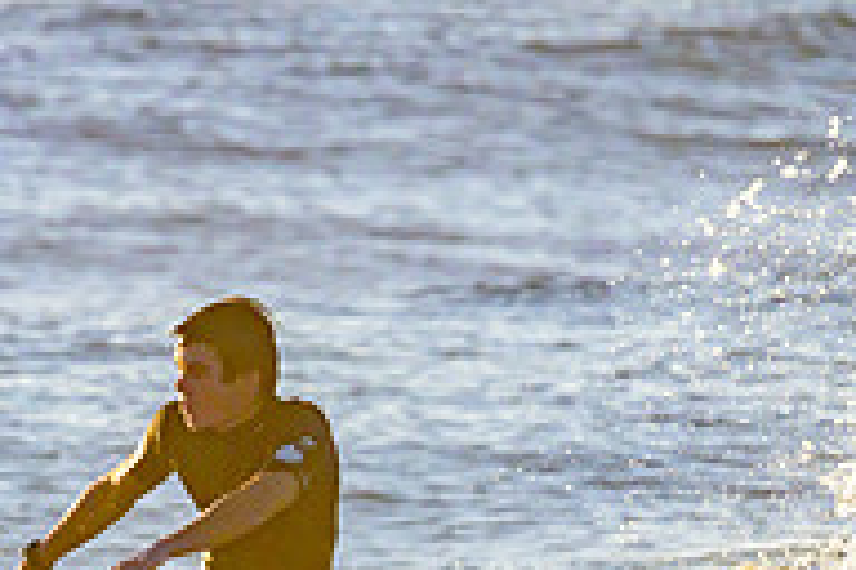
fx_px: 38089
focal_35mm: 1602
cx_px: 116
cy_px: 675
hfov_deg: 1.3
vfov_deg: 0.9
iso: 1000
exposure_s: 1/2000
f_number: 10
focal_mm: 530
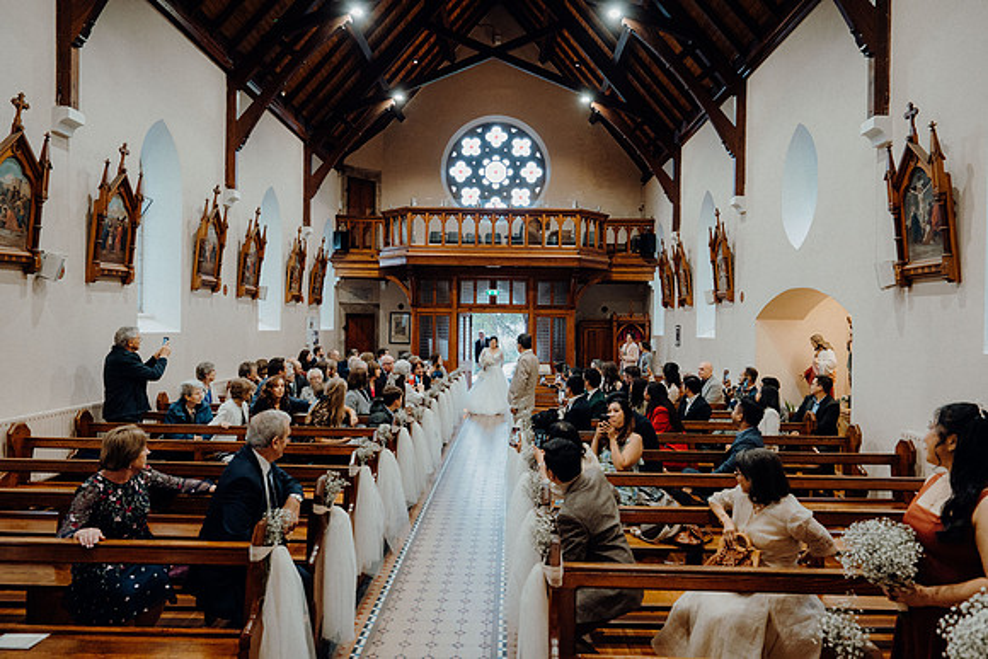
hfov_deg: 73.7
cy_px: 330
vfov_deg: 53.2
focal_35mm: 24
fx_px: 659
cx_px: 494
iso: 2000
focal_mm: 24
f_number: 3.5
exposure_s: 1/160
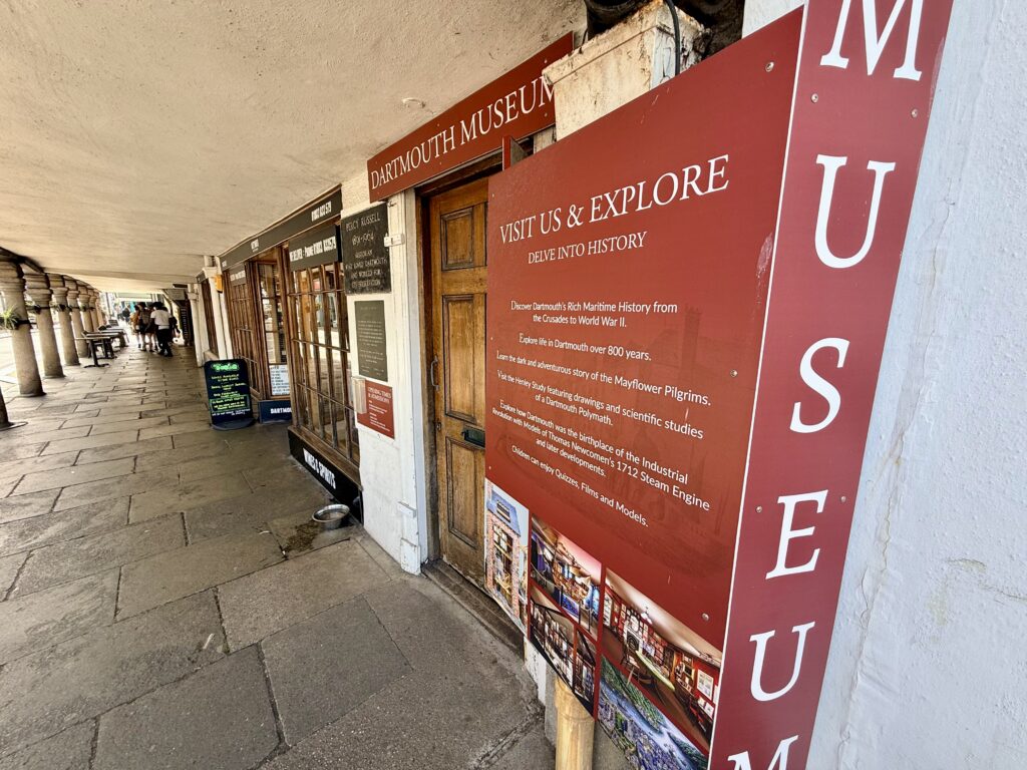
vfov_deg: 85.7
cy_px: 385
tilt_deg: -9.1
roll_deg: +0.2
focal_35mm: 14
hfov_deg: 102.1
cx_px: 514
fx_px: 415
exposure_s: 1/99
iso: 50
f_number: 2.2
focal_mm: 2.22
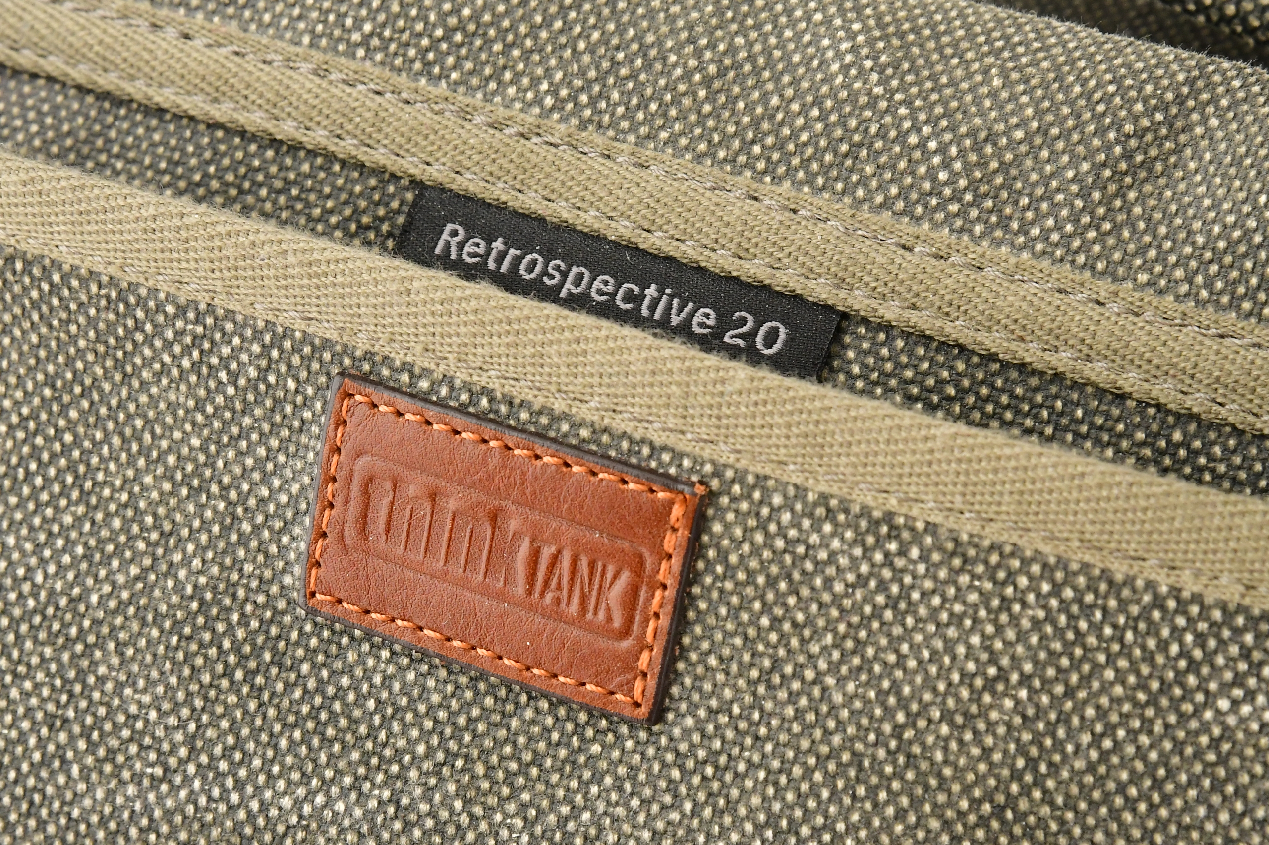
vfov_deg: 11.4
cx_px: 634
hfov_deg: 17.1
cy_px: 422
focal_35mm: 120
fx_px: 4228
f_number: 13
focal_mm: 120
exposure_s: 1/160
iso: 1600
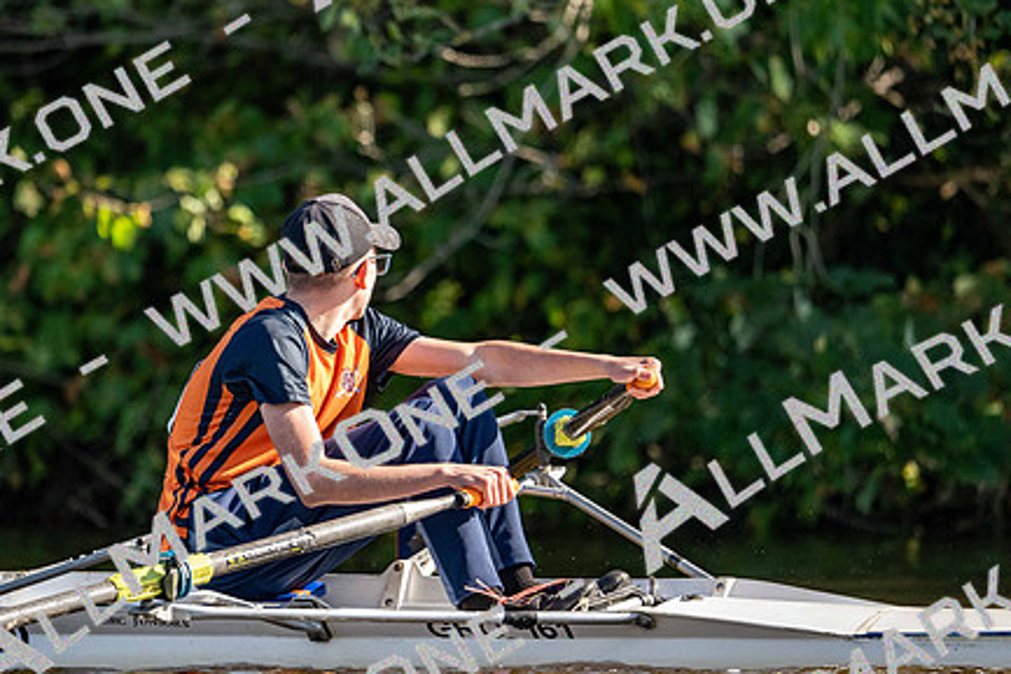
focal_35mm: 536
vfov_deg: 2.6
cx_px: 434
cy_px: 353
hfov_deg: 3.8
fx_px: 15057
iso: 1250
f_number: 4.5
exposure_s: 1/3200
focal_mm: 400
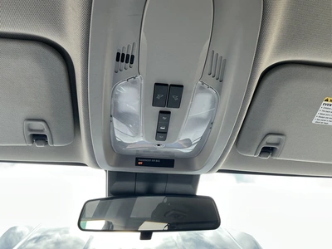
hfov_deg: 63.4
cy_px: 124
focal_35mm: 28
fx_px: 269
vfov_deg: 49.7
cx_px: 166
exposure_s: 1/122
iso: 25
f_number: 1.8
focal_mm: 3
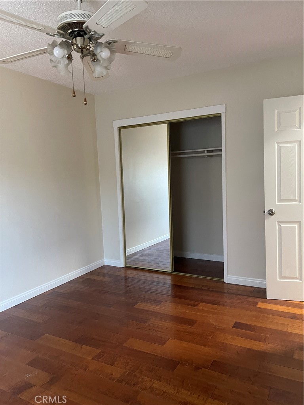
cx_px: 152
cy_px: 202
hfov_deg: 54.9
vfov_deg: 69.4
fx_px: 293
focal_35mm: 25
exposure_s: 1/40
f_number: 1.6
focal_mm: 5.1
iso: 400
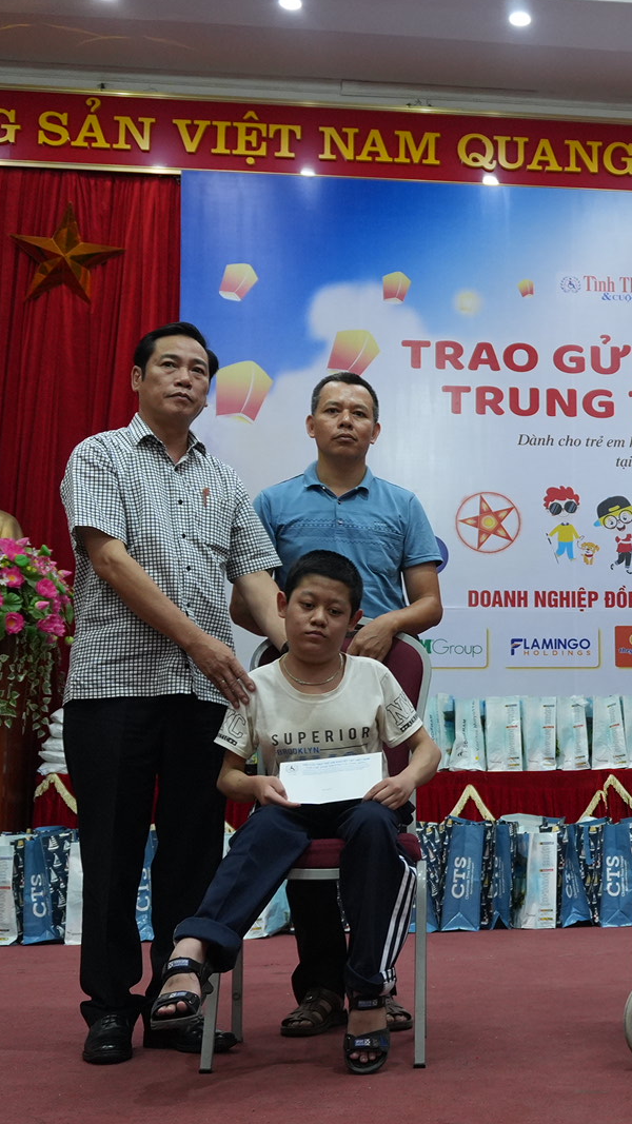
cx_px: 649
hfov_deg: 21.1
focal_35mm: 55
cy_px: 564
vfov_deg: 38.0
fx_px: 1633
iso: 1250
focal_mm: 23
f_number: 4
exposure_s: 1/160
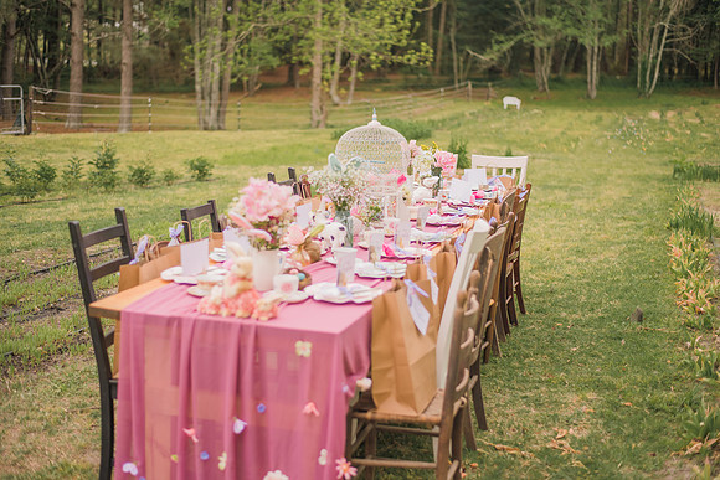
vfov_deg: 27.0
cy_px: 240
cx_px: 360
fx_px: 1000
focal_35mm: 50
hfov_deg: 39.6
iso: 100
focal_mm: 50
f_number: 2
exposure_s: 1/800
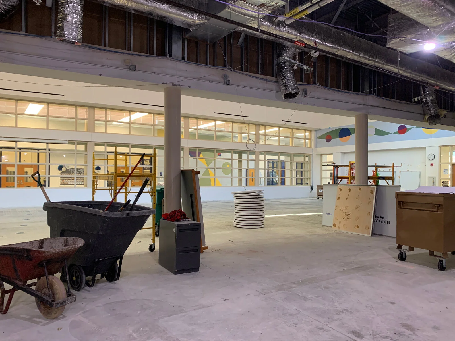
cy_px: 170
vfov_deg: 53.1
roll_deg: +0.2
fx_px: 342
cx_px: 228
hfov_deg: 67.3
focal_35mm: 26
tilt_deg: -0.5
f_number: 1.8
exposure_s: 1/60
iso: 160
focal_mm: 4.25
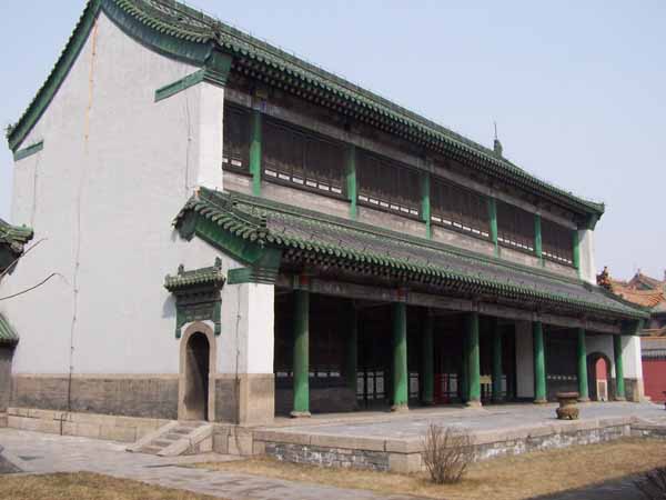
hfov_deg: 49.0
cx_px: 333
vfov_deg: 37.7
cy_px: 250
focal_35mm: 38
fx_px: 731
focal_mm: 6.3
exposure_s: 1/500
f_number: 4
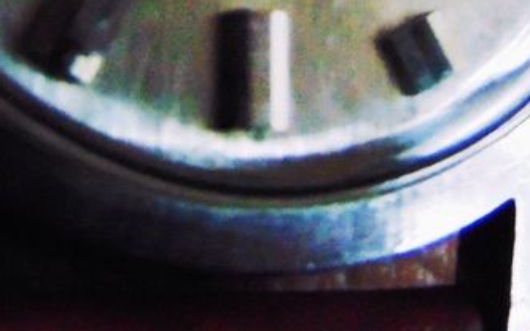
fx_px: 2296
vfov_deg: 8.0
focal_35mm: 159
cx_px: 212
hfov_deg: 13.2
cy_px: -258
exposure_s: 1/25
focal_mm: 9
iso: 800
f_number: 3.5
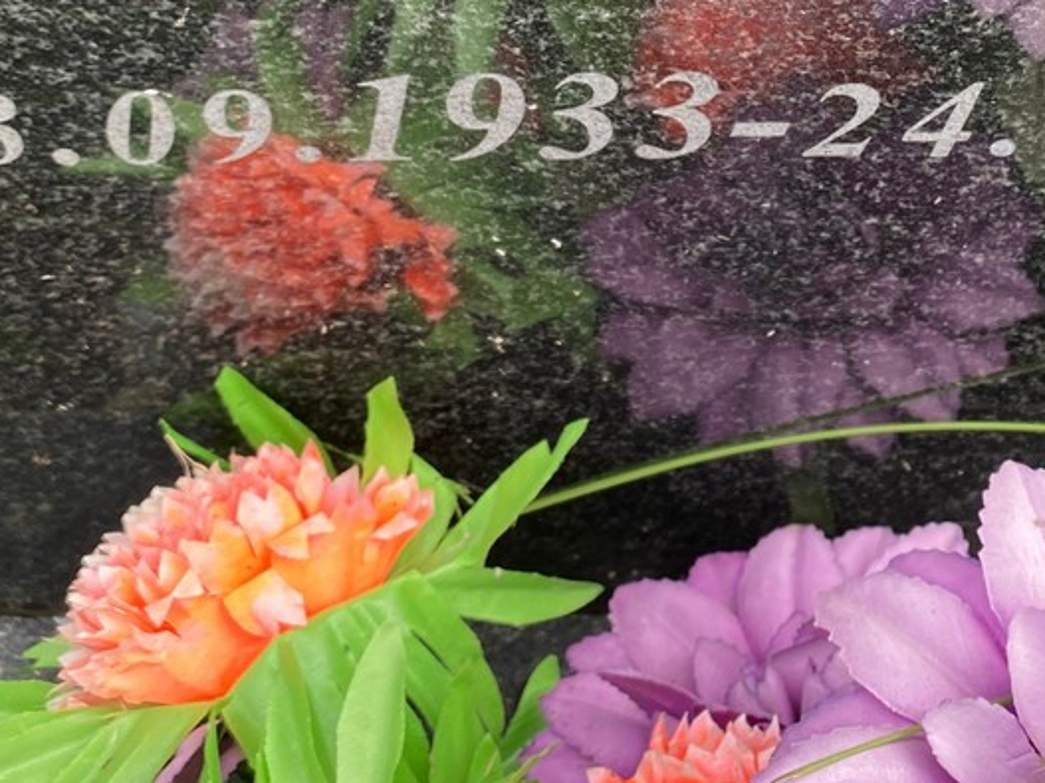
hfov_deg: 26.9
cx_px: 827
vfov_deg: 19.8
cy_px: -71
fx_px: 2143
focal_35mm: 71
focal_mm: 4.25
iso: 32
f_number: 1.8
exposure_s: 1/123
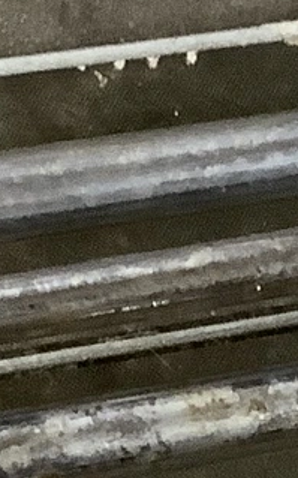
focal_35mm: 206
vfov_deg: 10.1
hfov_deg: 6.3
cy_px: 430
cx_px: 508
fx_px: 2680
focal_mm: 3.3
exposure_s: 1/33
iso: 400
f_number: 2.4
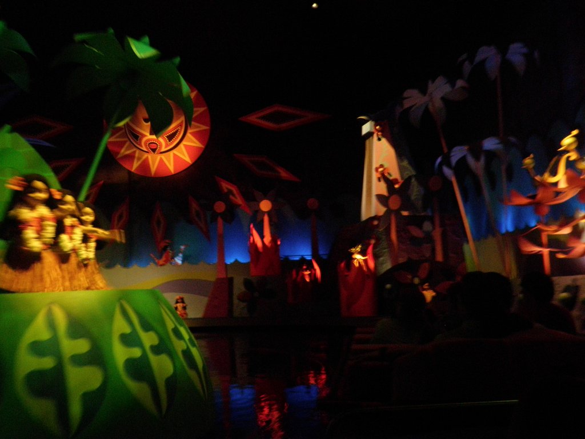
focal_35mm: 36
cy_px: 220
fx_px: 608
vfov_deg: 39.7
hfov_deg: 51.4
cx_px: 292
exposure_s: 1/4
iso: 400
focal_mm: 6.53
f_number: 4.1
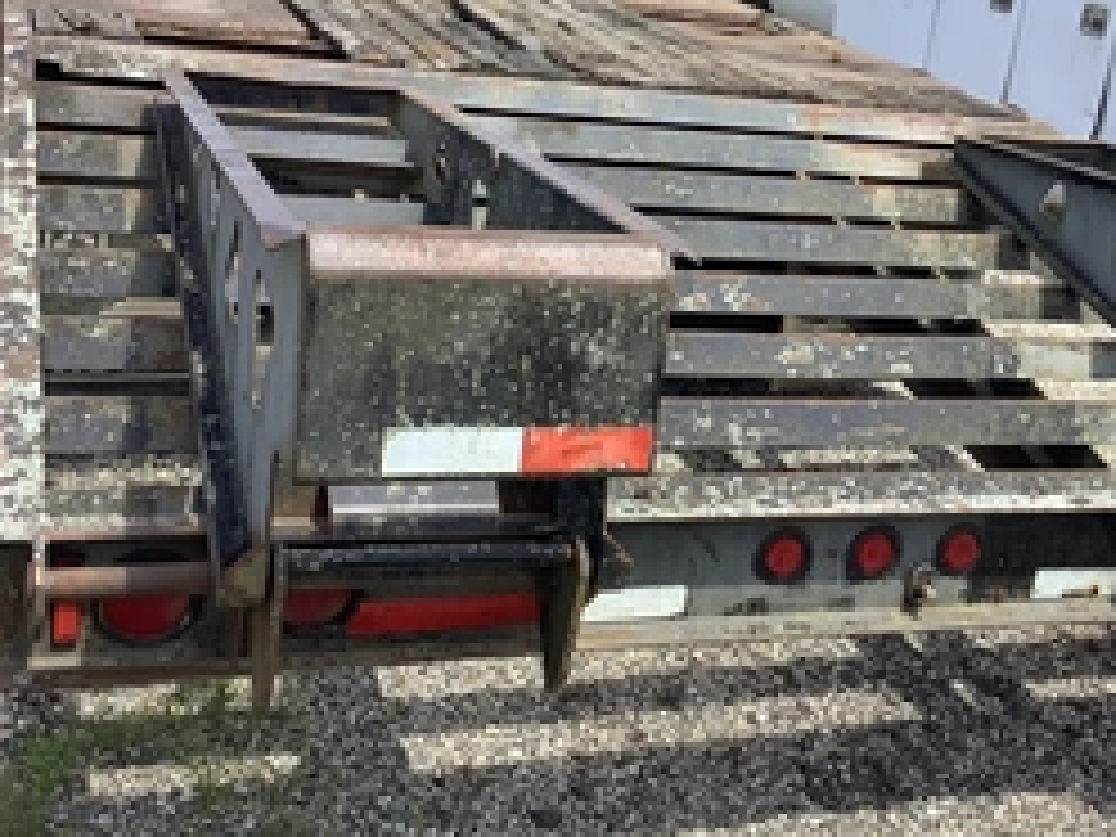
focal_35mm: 50
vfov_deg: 28.9
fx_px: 1612
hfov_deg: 38.0
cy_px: 279
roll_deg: -10.5
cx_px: 693
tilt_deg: -16.5
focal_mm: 3.3
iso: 25
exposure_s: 1/529
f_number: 2.4
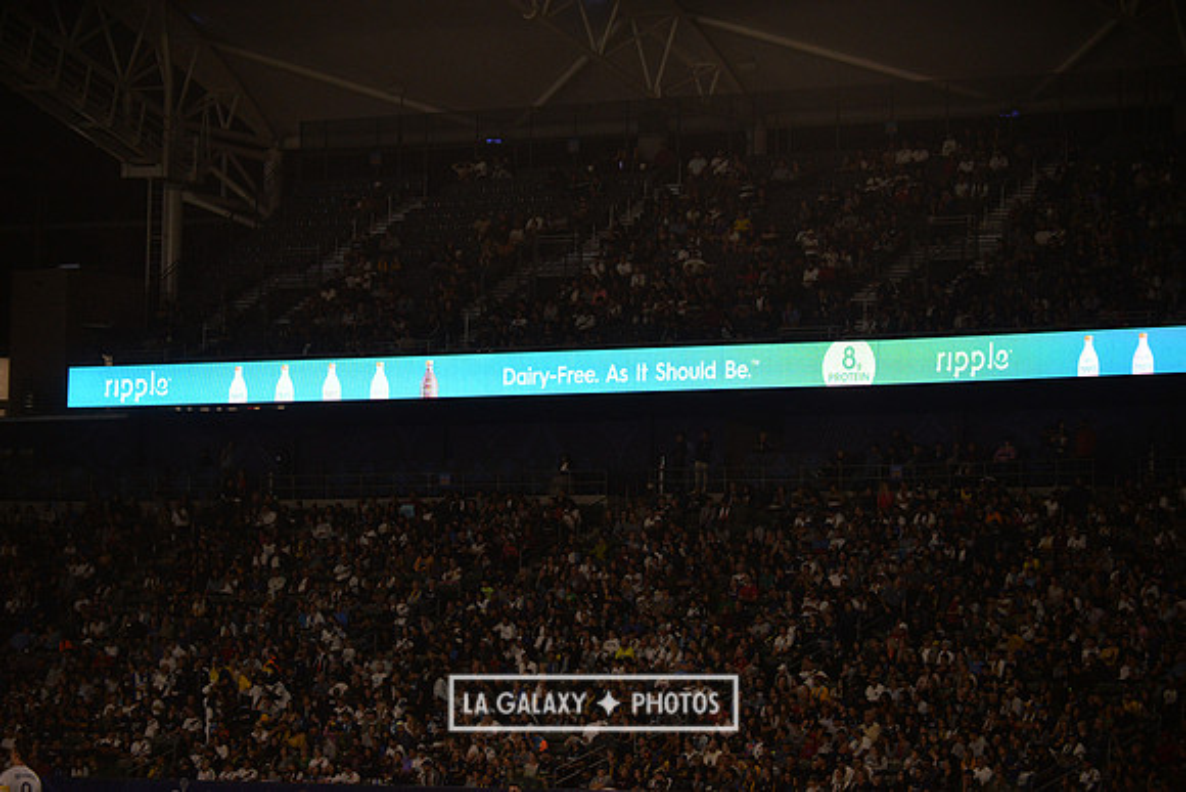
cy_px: 396
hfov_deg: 12.8
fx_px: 5272
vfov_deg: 8.6
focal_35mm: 160
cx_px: 593
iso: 1600
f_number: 2.8
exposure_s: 1/3200
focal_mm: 160
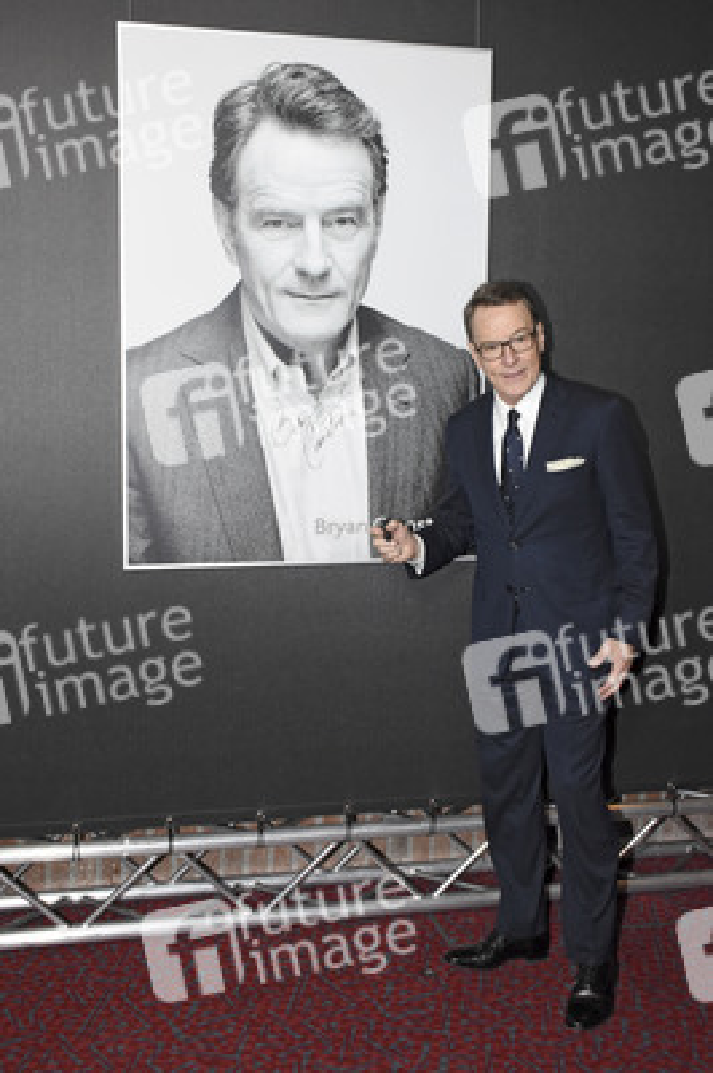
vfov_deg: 55.1
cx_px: 356
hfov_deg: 38.3
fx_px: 1027
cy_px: 536
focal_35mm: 34
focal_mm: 23
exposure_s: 1/160
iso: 1600
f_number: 7.1
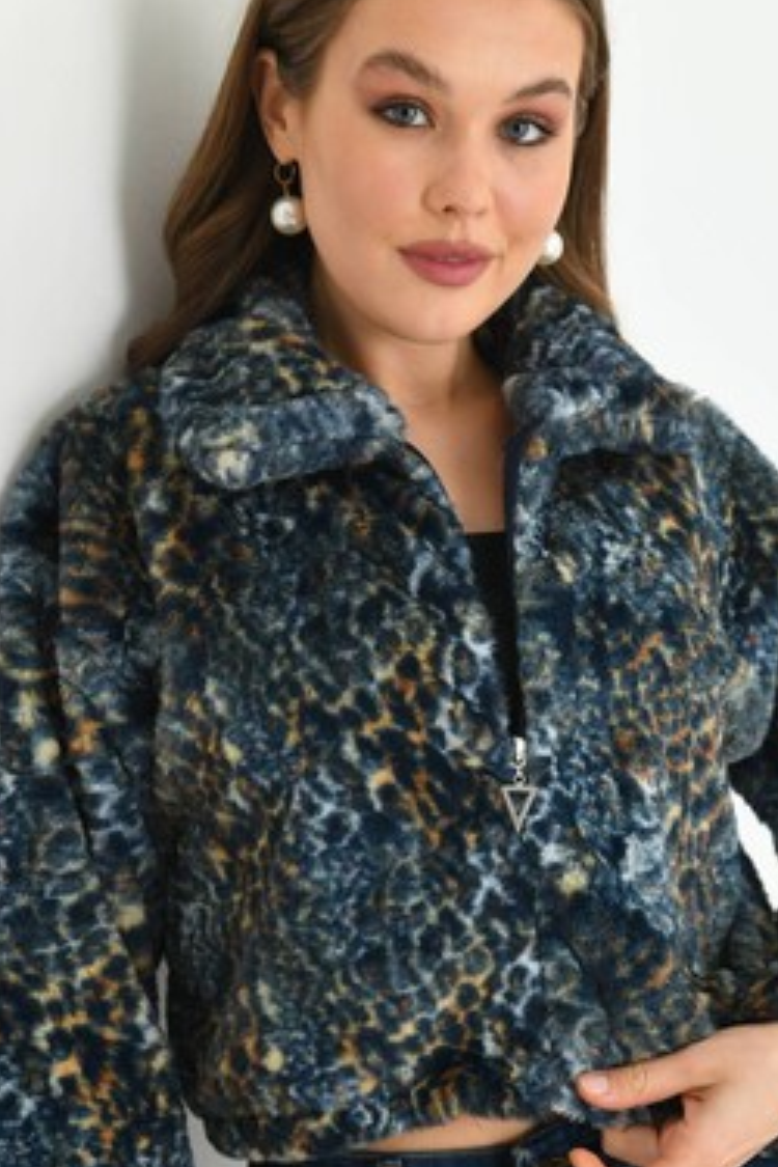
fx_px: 3177
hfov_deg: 14.0
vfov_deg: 20.8
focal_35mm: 98
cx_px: 479
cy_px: 678
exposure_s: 1/125
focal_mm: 68
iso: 160
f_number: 5.6
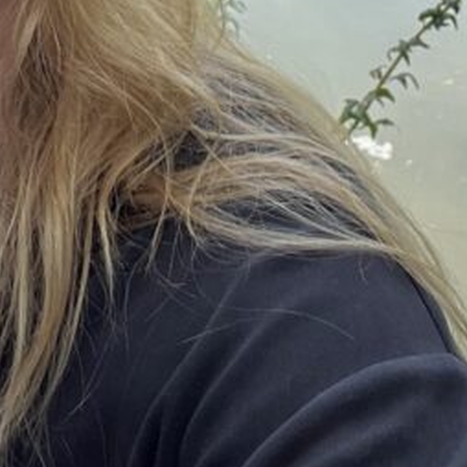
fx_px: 1633
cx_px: 44
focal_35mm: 107
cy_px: -340
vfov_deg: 14.5
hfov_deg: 16.1
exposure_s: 1/121
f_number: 2.2
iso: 32
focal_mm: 2.71
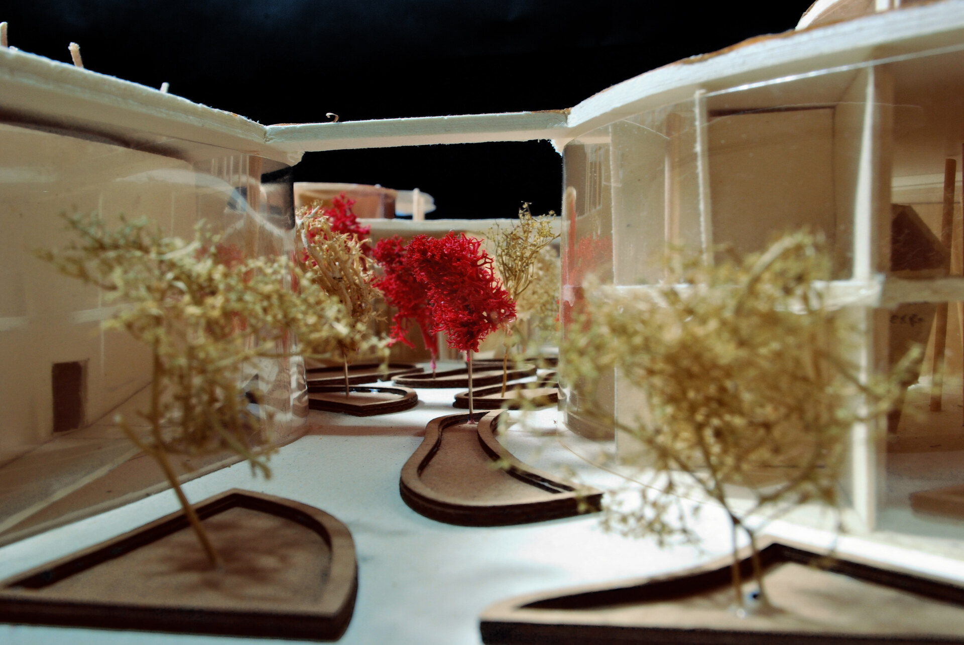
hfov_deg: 46.4
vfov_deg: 32.0
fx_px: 1126
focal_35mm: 42
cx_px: 482
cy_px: 322
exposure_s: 3
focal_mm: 28
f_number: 18
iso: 200
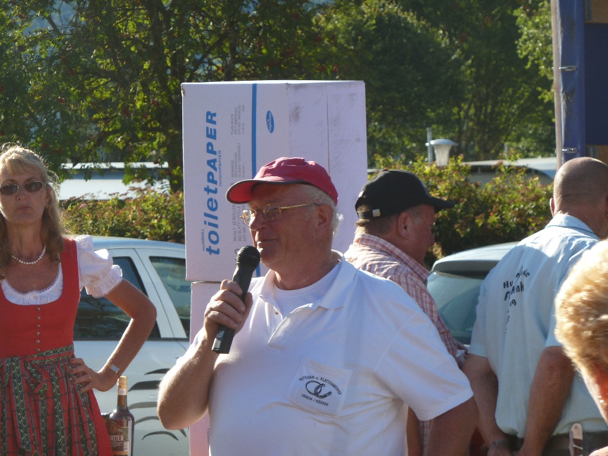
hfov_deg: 10.9
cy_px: 228
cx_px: 304
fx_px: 3197
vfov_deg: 8.2
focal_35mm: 182
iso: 80
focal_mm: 29.9
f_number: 4.5
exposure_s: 1/200
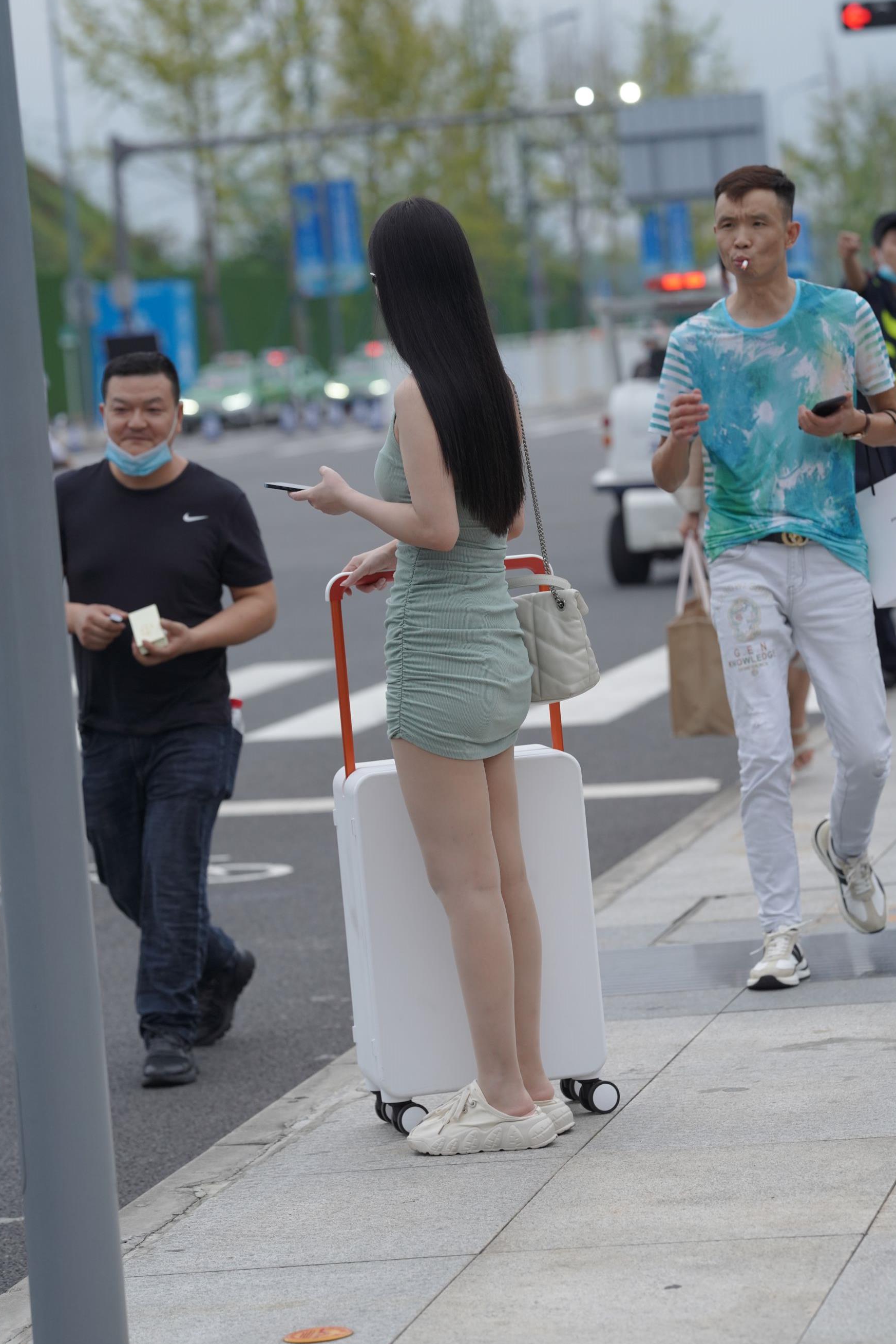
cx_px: 485
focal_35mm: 147
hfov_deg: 9.3
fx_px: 5488
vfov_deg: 14.0
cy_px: 670
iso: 640
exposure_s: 1/800
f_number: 4.5
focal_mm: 135
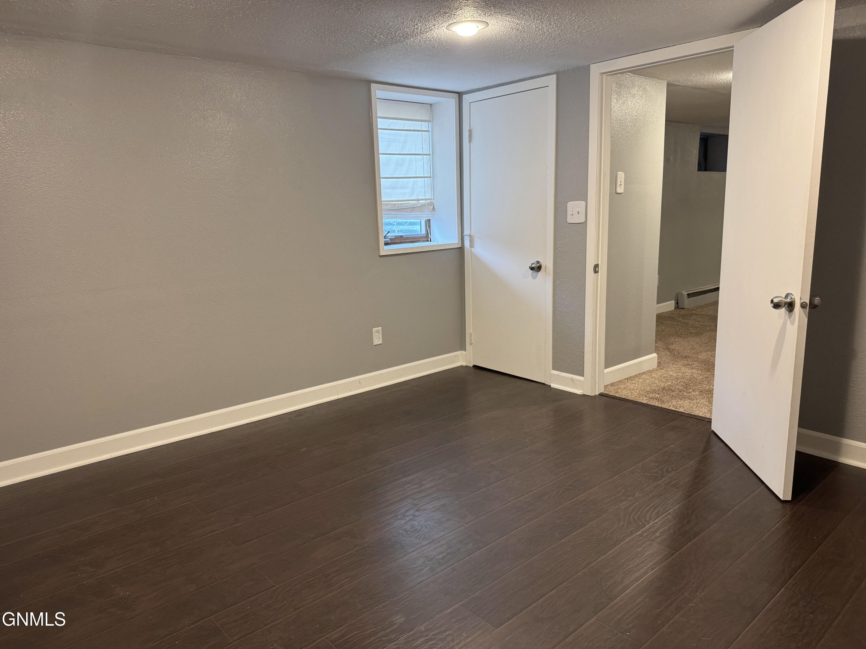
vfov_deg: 56.8
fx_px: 600
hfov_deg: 71.6
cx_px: 433
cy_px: 324
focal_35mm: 24
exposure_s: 1/60
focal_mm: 6.76
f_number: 1.78
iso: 250
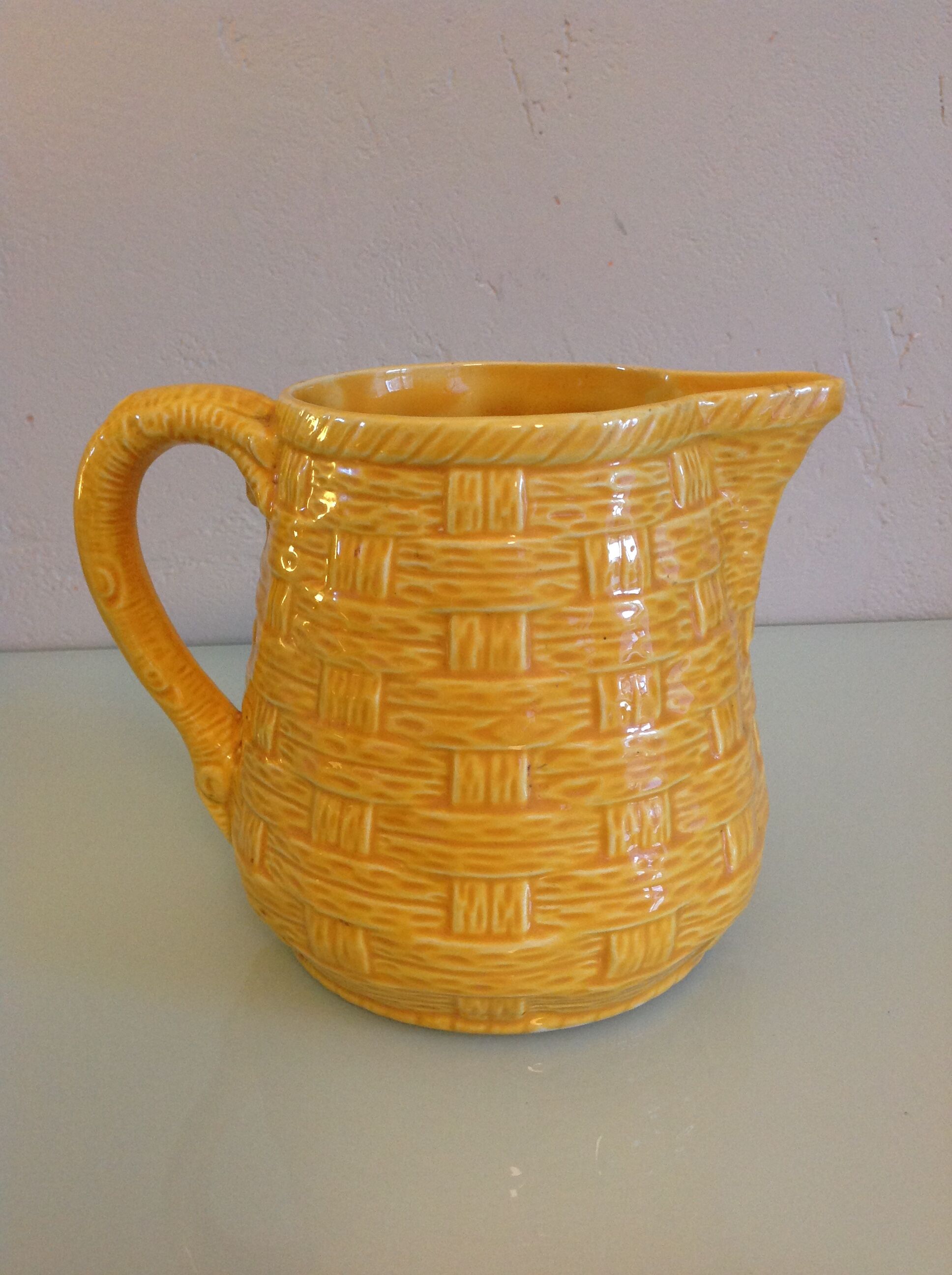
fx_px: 1287
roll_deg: +2.5
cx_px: 476
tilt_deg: -18.9
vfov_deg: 52.7
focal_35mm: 35
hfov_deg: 40.6
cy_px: 638
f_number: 2.4
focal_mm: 4.28
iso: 160
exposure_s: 1/15
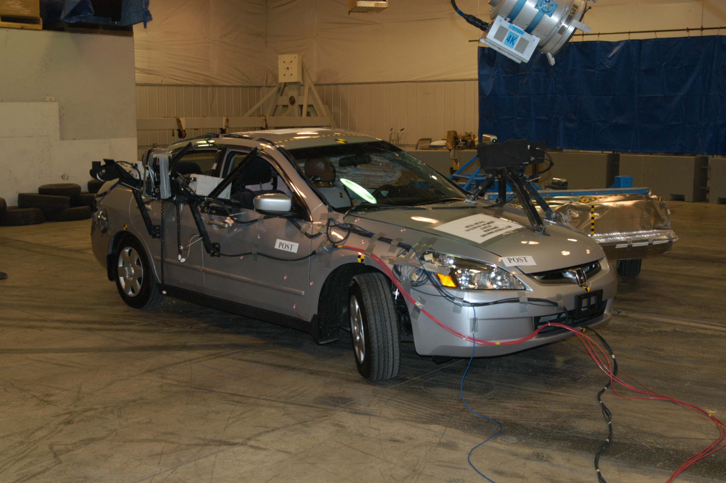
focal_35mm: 44
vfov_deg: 30.8
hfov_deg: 45.0
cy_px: 242
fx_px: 876
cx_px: 363
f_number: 5.6
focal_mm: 29
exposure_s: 1/60
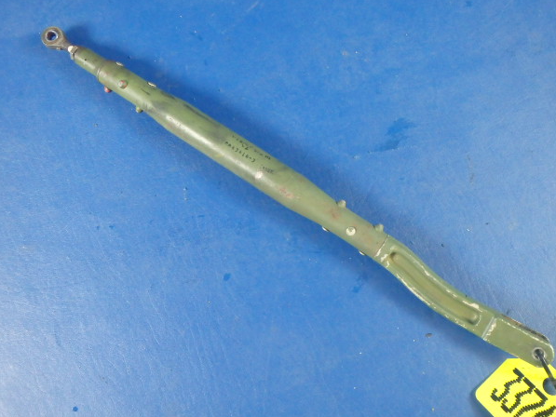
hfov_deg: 59.9
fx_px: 482
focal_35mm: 30
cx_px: 294
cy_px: 196
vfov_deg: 46.8
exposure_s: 1/25
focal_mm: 5
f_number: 3.9
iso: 800
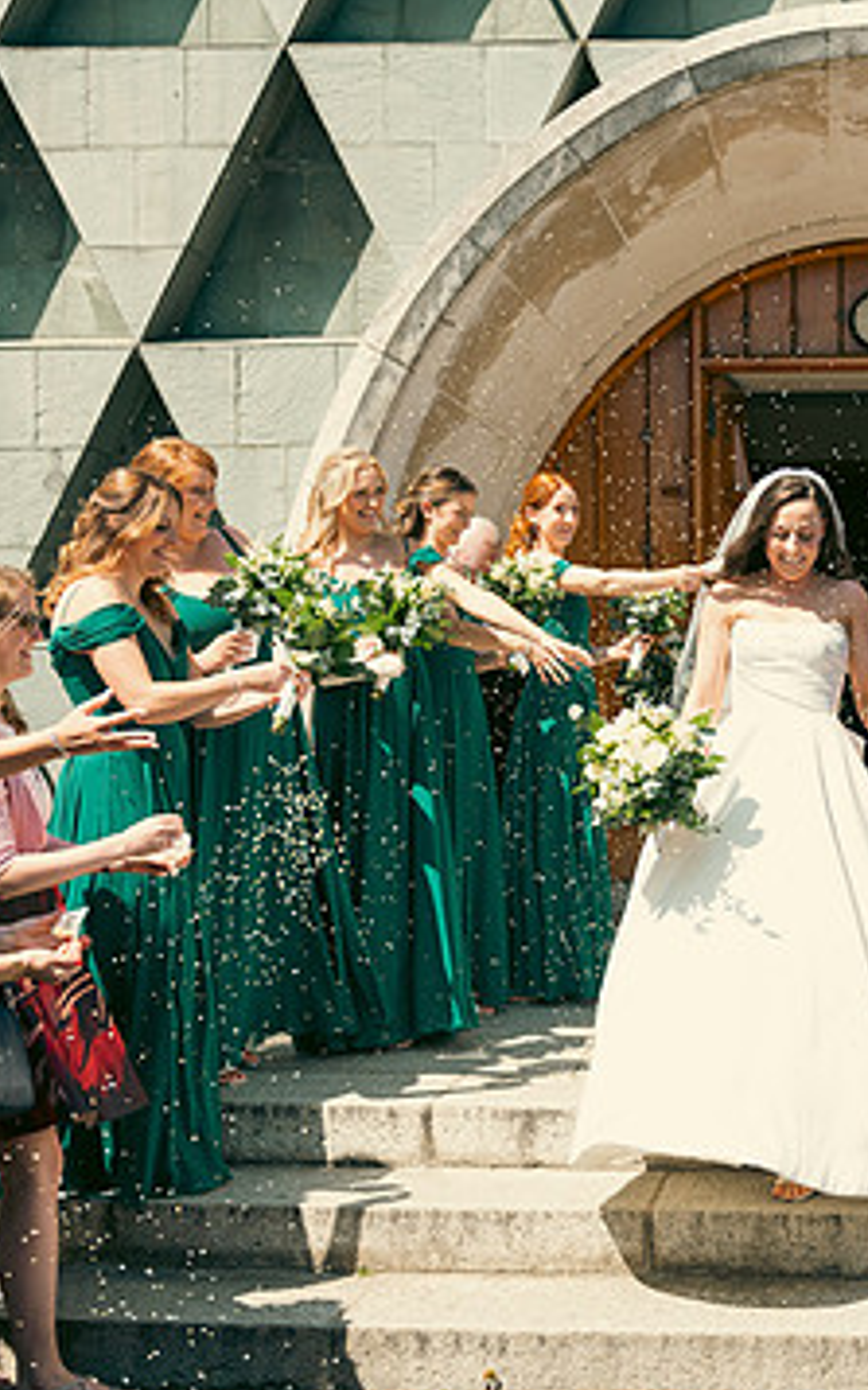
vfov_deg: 38.2
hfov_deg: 23.7
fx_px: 2007
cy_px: 648
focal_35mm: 53
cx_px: 802
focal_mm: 32
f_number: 3.5
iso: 100
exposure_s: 1/800
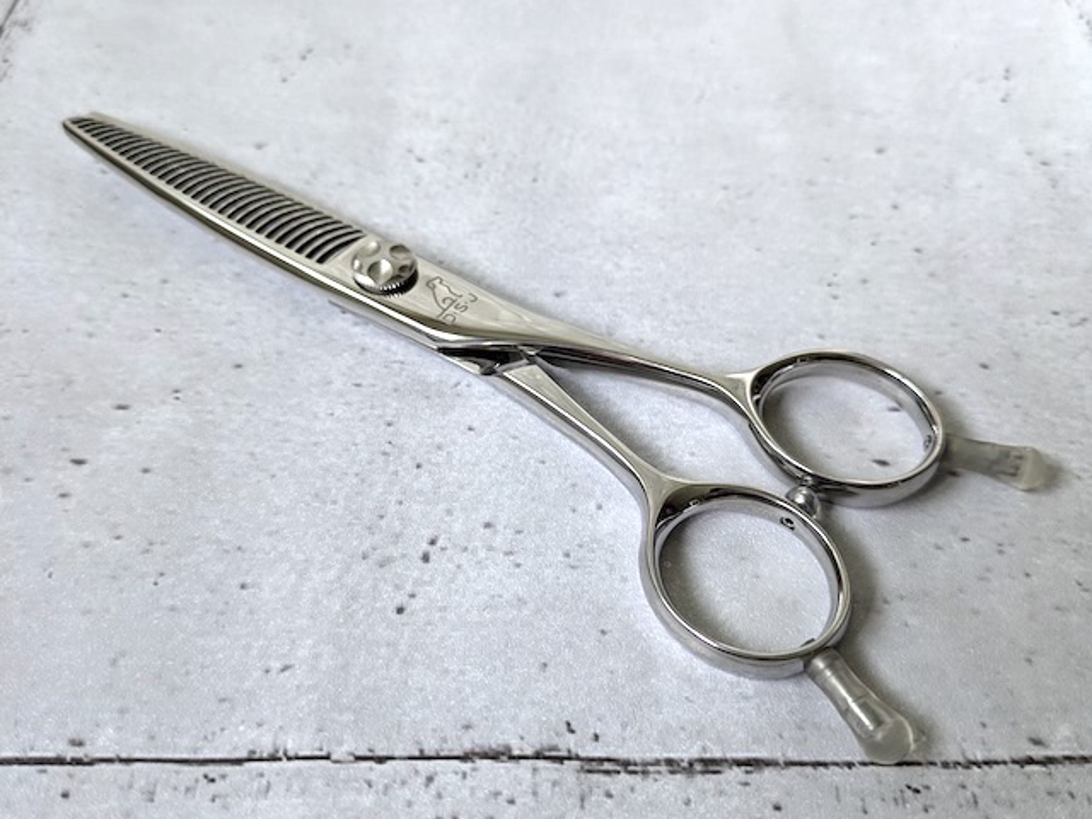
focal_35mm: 25
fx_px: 789
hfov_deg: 69.4
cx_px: 546
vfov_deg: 54.9
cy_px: 410
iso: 166
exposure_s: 1/50
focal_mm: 5.43
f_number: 1.89
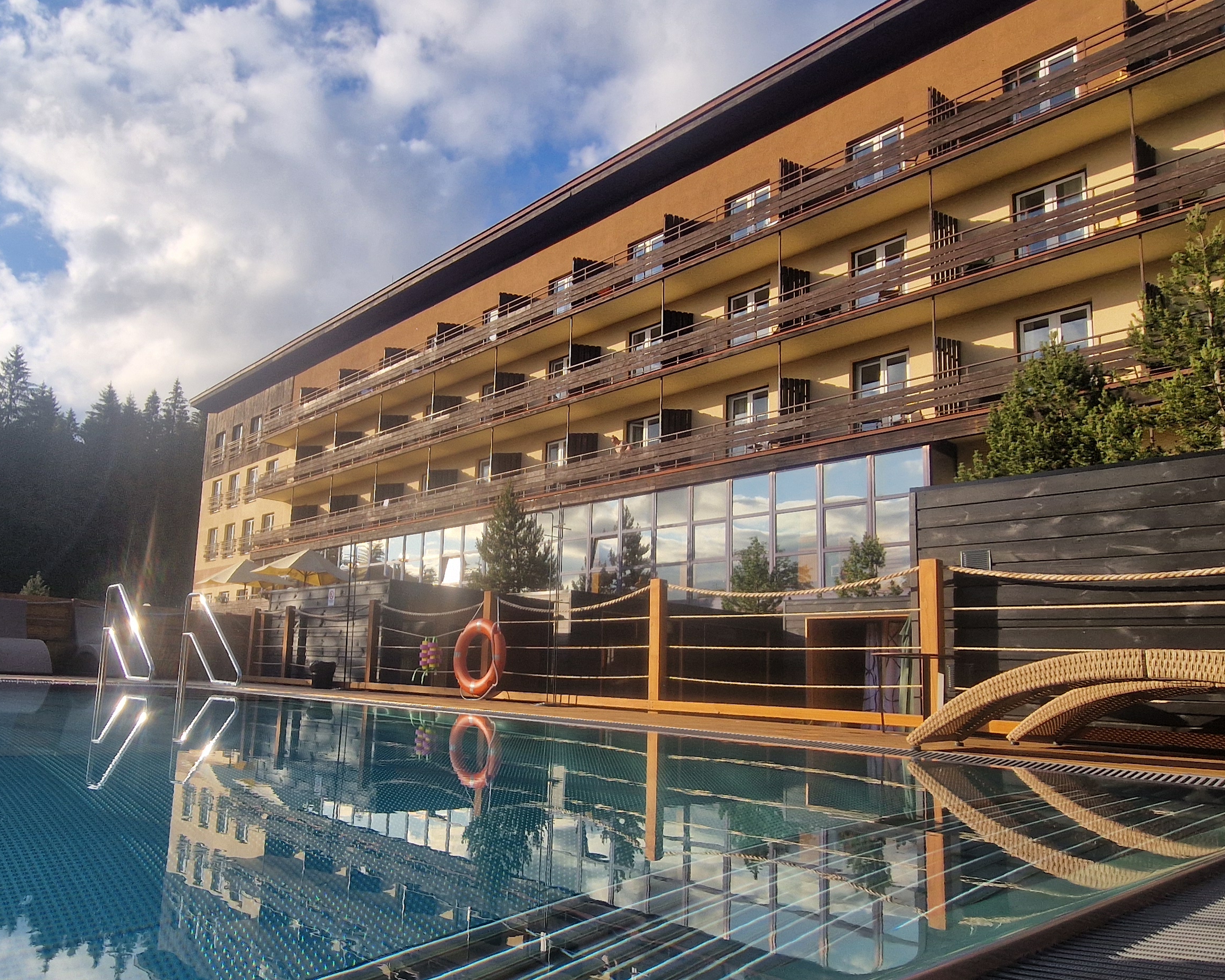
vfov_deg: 62.8
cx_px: 462
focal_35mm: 22
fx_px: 798
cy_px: 567
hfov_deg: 73.8
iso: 50
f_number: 2.2
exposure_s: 1/1744
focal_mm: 2.2
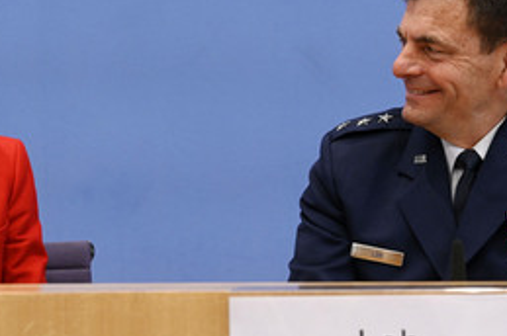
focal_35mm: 122
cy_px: 80
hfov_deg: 16.8
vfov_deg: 11.2
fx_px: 1716
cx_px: 208
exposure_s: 1/400
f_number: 7.1
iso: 4000
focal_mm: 70
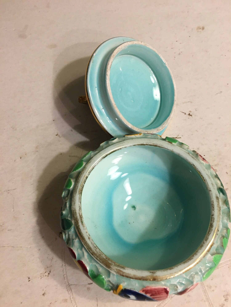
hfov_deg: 48.2
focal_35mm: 29
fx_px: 258
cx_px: 116
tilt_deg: -59.9
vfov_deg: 61.7
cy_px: 154
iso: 125
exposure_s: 1/33
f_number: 2.2
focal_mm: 4.15
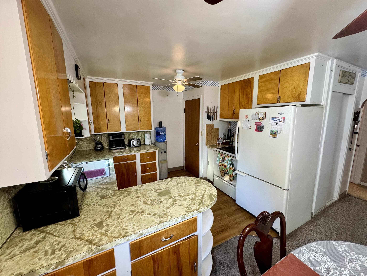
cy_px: 138
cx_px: 184
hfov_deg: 102.1
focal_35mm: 14
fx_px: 148
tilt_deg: -11.0
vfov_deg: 85.7
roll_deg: +0.4
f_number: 2.2
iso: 200
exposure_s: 1/60
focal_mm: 2.22
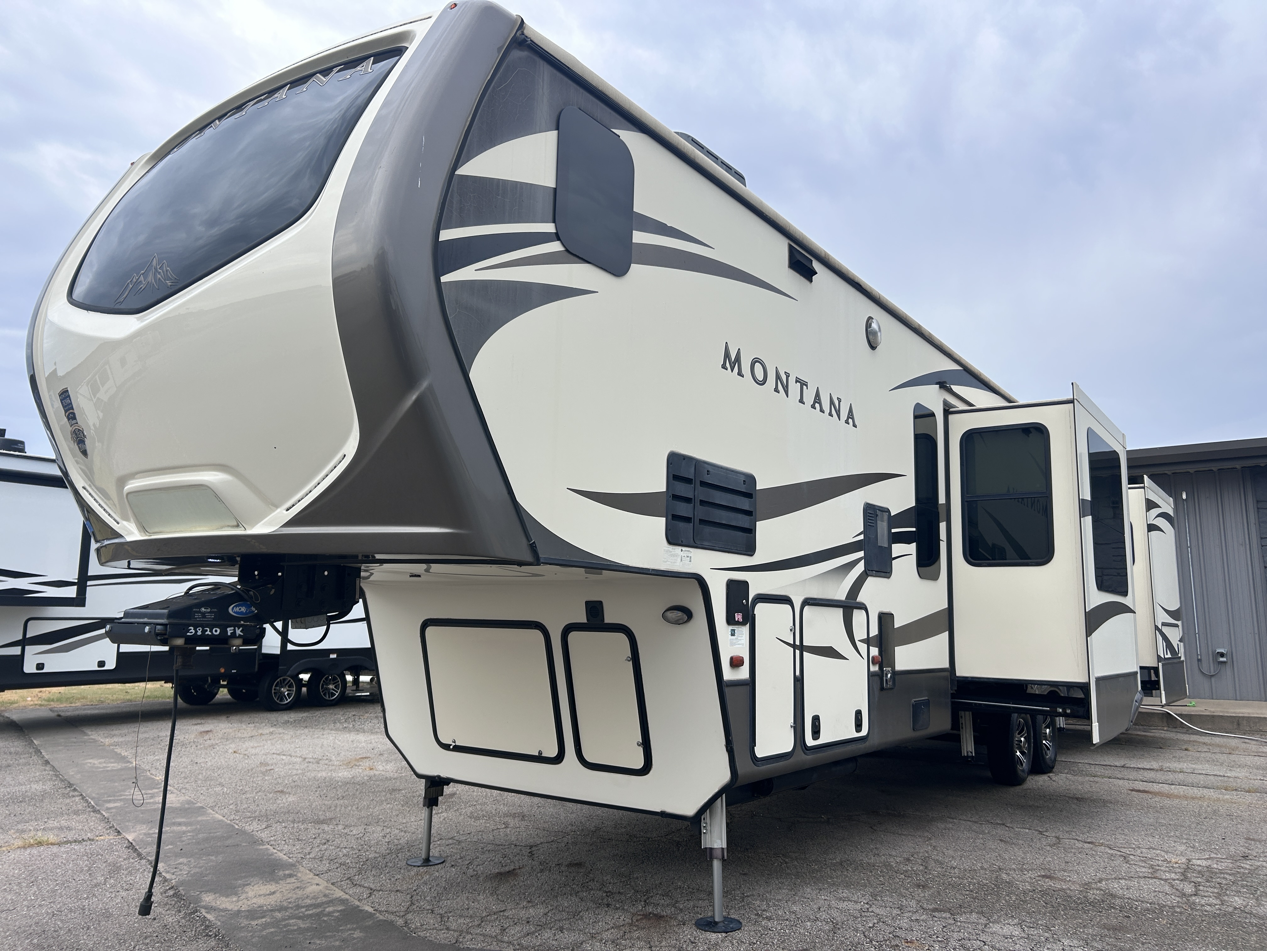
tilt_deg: +10.2
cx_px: 634
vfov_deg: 53.1
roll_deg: +0.8
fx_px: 952
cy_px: 476
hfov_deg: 67.3
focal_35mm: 26
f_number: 1.5
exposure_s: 1/1377
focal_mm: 5.7
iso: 50
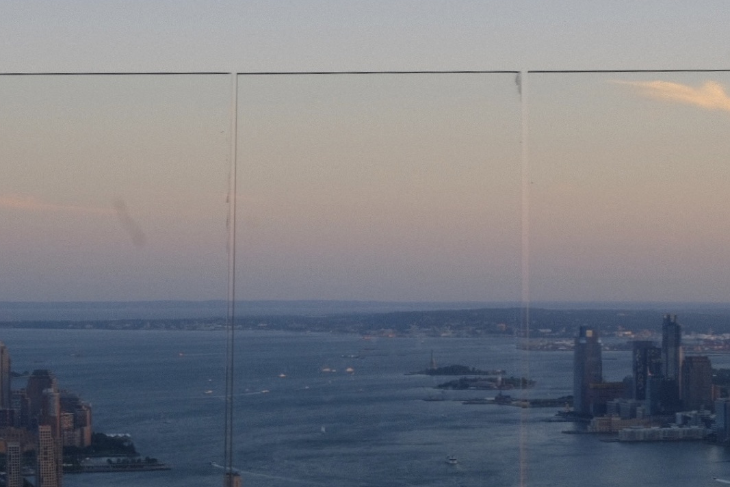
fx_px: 1744
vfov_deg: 15.9
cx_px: 365
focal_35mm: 86
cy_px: 321
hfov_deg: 23.6
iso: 800
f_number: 16
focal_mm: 34.2
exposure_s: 1/28
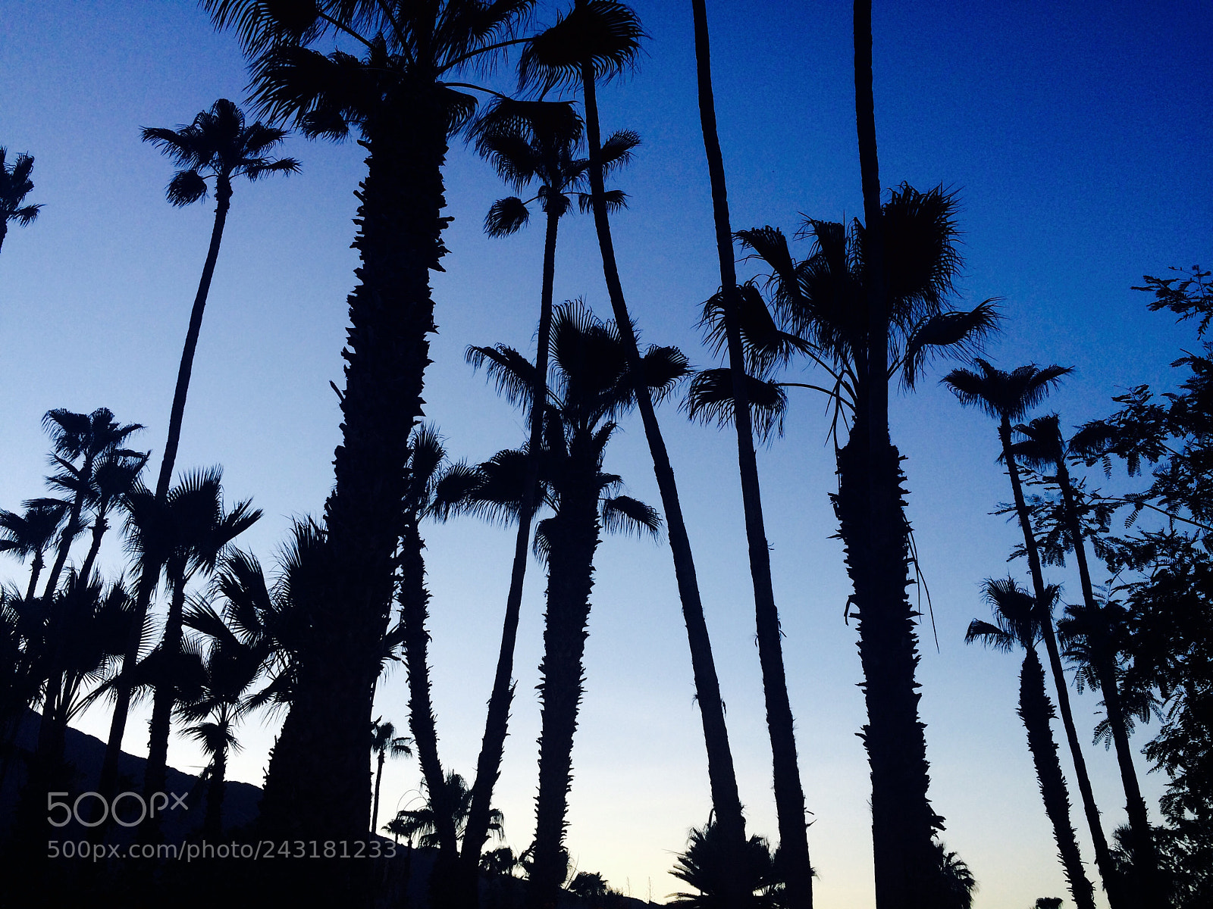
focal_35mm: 29
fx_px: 1016
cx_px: 606
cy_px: 454
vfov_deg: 48.2
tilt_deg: +26.9
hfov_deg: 61.7
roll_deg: +0.1
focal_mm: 4.15
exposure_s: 1/695
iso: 32
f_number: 2.2
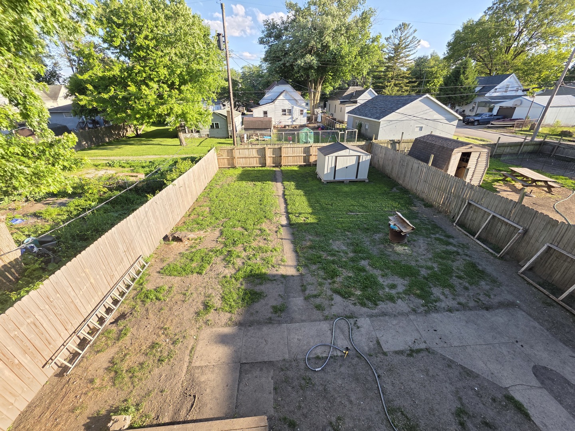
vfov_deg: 89.9
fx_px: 216
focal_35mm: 13
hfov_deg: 106.2
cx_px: 288
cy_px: 216
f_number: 1.9
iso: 40
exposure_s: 1/501
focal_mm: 2.2
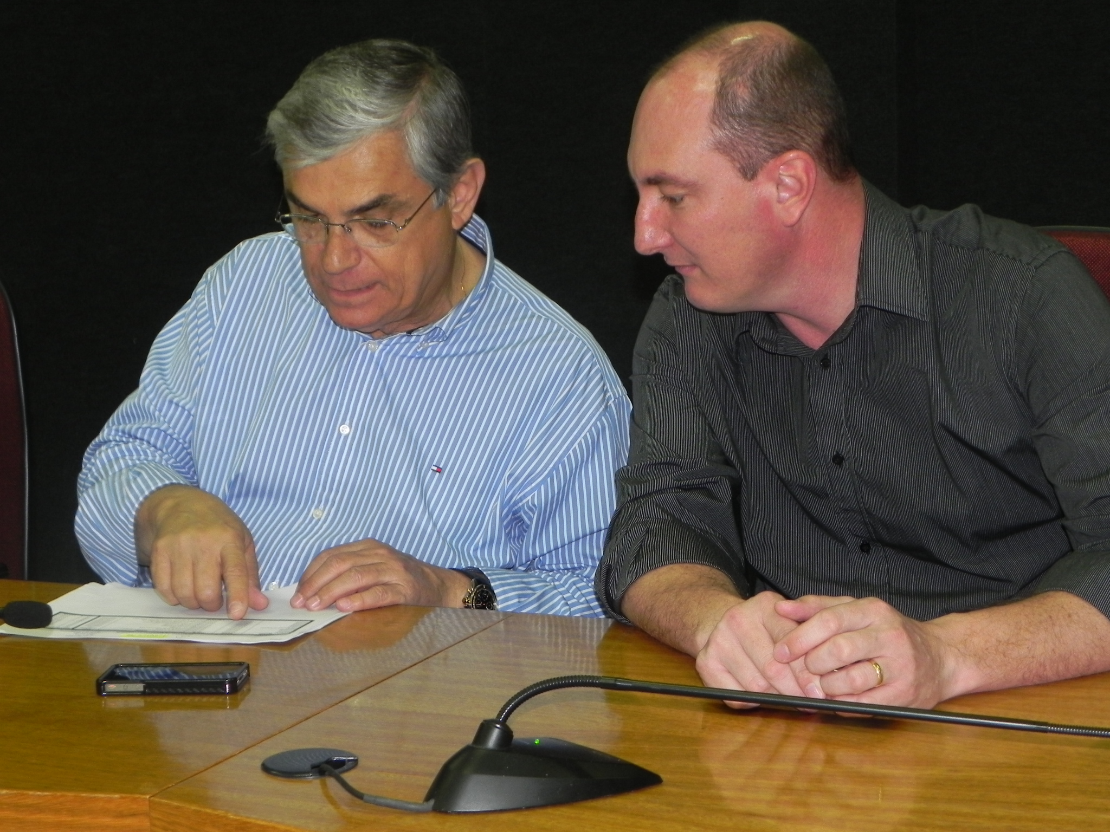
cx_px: 555
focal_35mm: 66
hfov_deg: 29.4
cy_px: 416
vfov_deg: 22.3
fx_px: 2116
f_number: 3.5
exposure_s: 1/30
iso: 200
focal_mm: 11.8
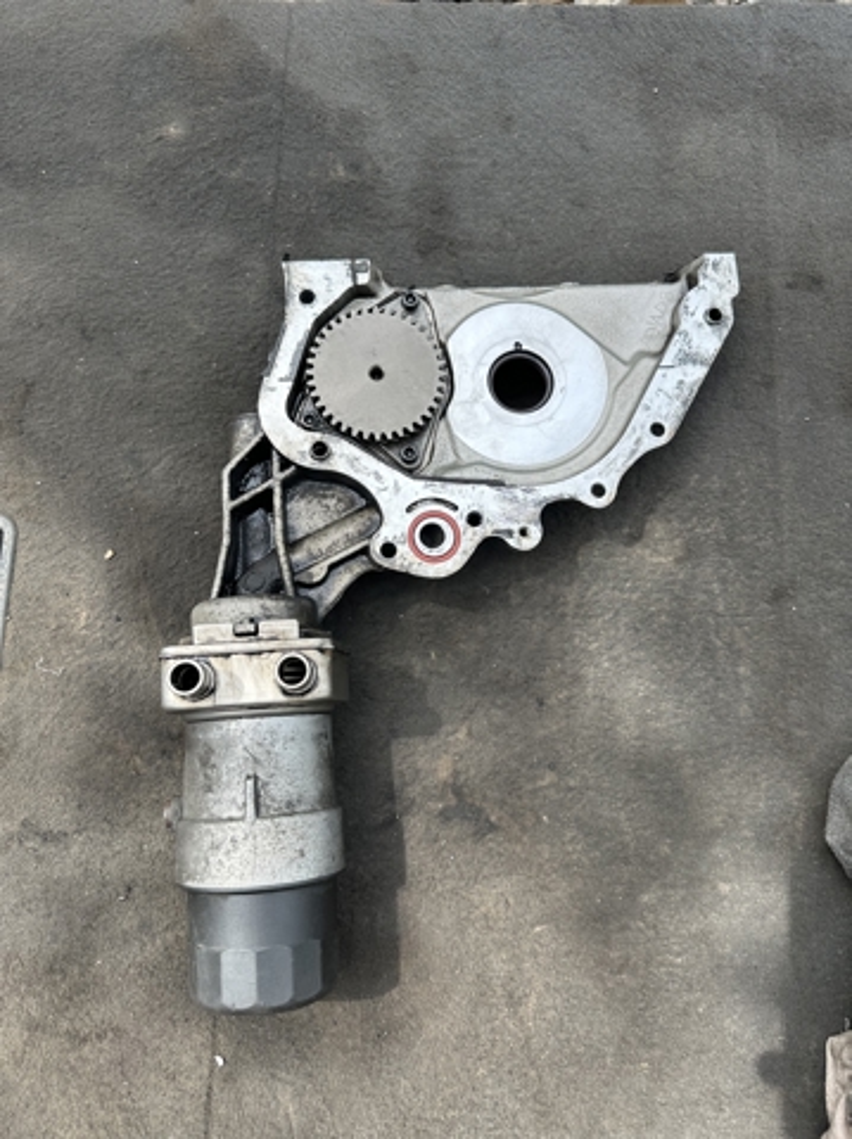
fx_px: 789
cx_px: 426
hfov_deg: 56.7
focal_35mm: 24
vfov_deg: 71.7
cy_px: 570
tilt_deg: -77.1
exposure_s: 1/910
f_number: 1.78
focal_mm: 6.86
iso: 80
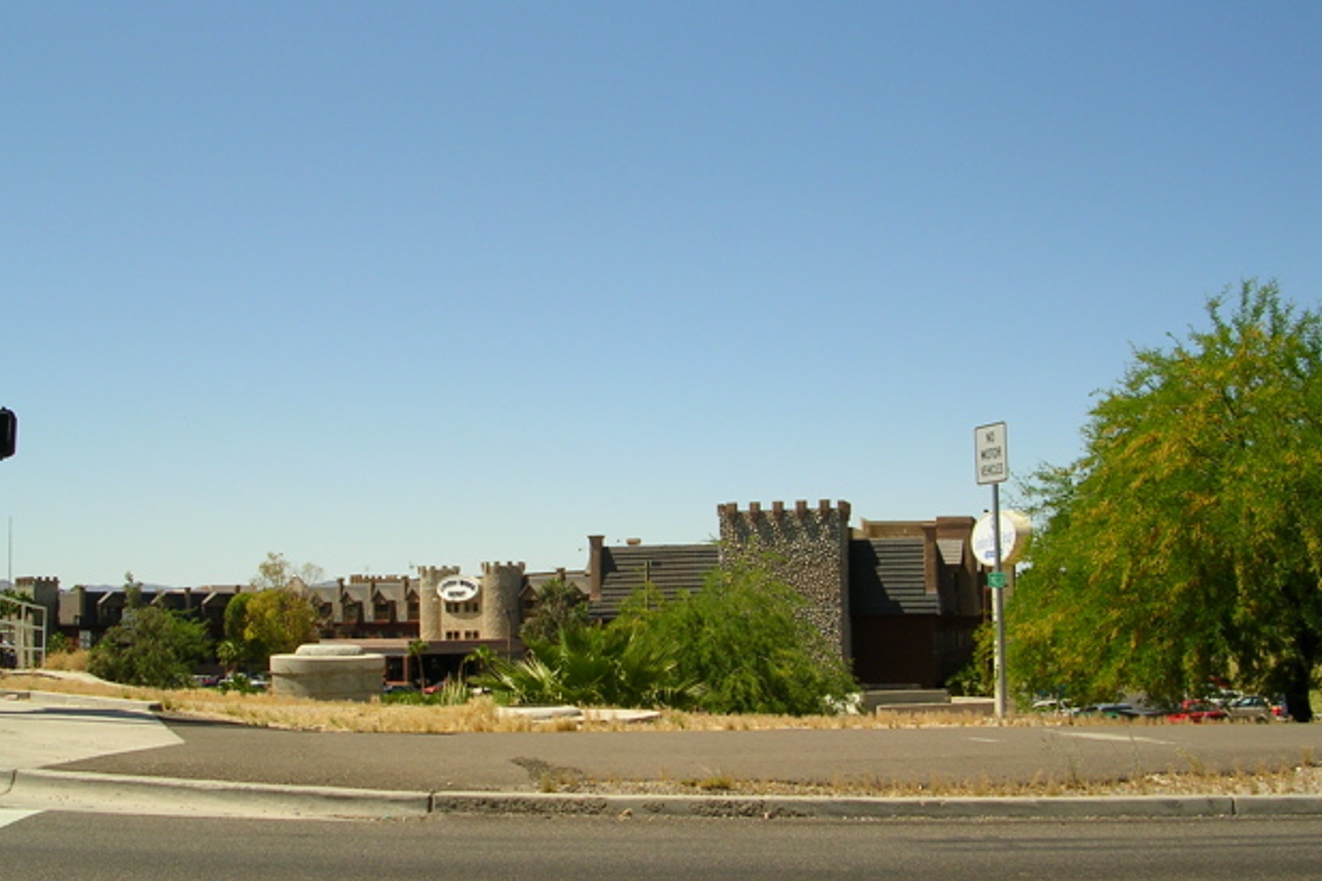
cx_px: 643
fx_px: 1505
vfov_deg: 32.6
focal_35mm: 41
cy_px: 484
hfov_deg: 47.4
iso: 50
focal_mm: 5.8
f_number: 5.6
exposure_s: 1/359
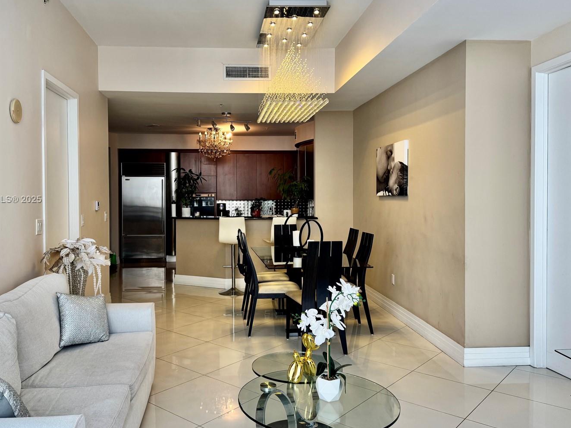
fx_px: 478
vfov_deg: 48.2
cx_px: 248
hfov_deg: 61.4
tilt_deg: -2.4
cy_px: 200
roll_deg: +0.3
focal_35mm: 29
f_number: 1.78
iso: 125
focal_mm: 6.76
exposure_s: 1/120
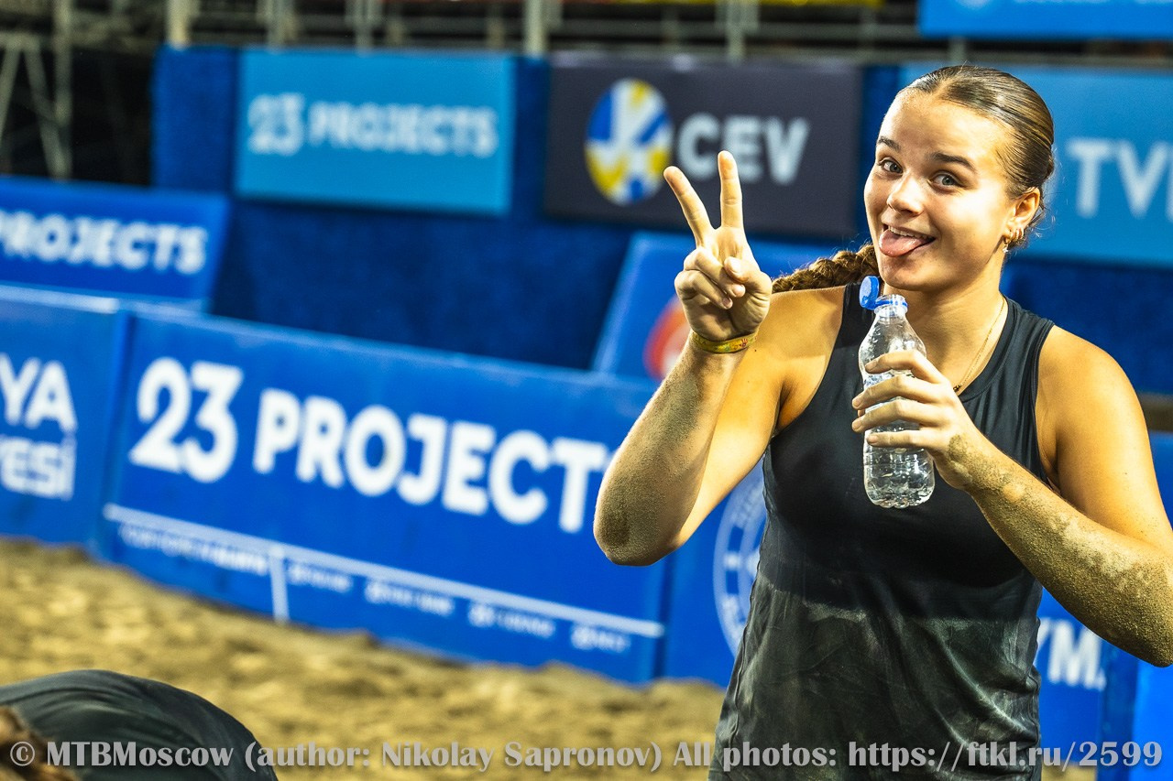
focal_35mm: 105
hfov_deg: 19.5
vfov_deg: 13.0
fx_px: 3421
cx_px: 586
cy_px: 390
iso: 800
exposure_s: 1/500
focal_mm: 70
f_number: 3.2
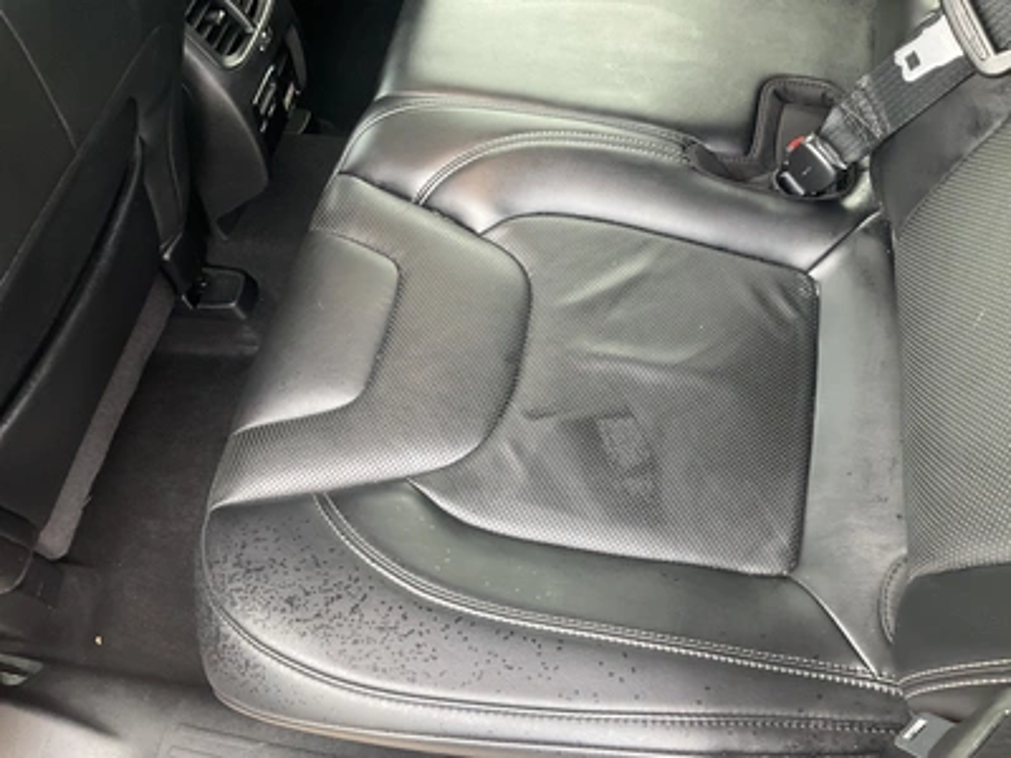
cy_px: 379
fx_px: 847
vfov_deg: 48.2
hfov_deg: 61.7
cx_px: 506
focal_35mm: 29
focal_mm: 3
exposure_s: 1/60
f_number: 1.8
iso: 125
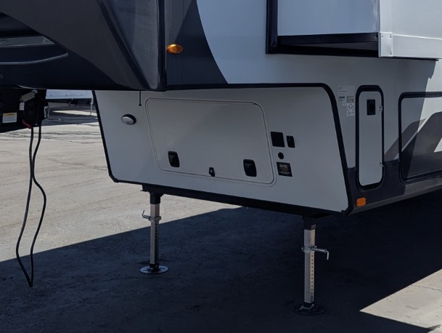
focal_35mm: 55
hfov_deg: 34.7
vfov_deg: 25.4
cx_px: 283
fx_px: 703
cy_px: 9
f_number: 1.85
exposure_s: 1/1770
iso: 48
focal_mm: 6.81
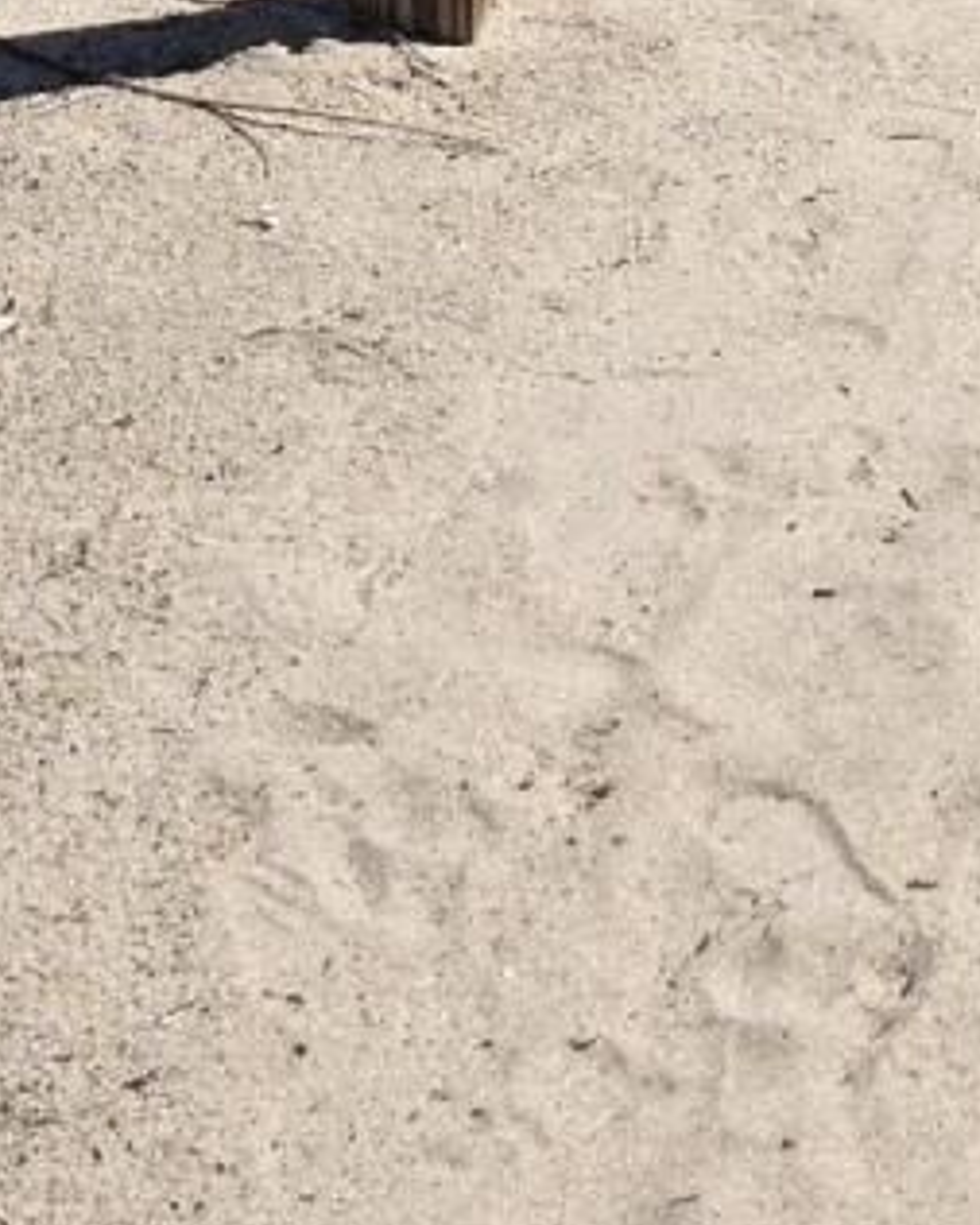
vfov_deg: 11.5
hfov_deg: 10.3
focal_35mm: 142
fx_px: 5146
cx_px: 1704
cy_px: -1566
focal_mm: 6.3
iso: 80
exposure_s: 1/7944
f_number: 1.7
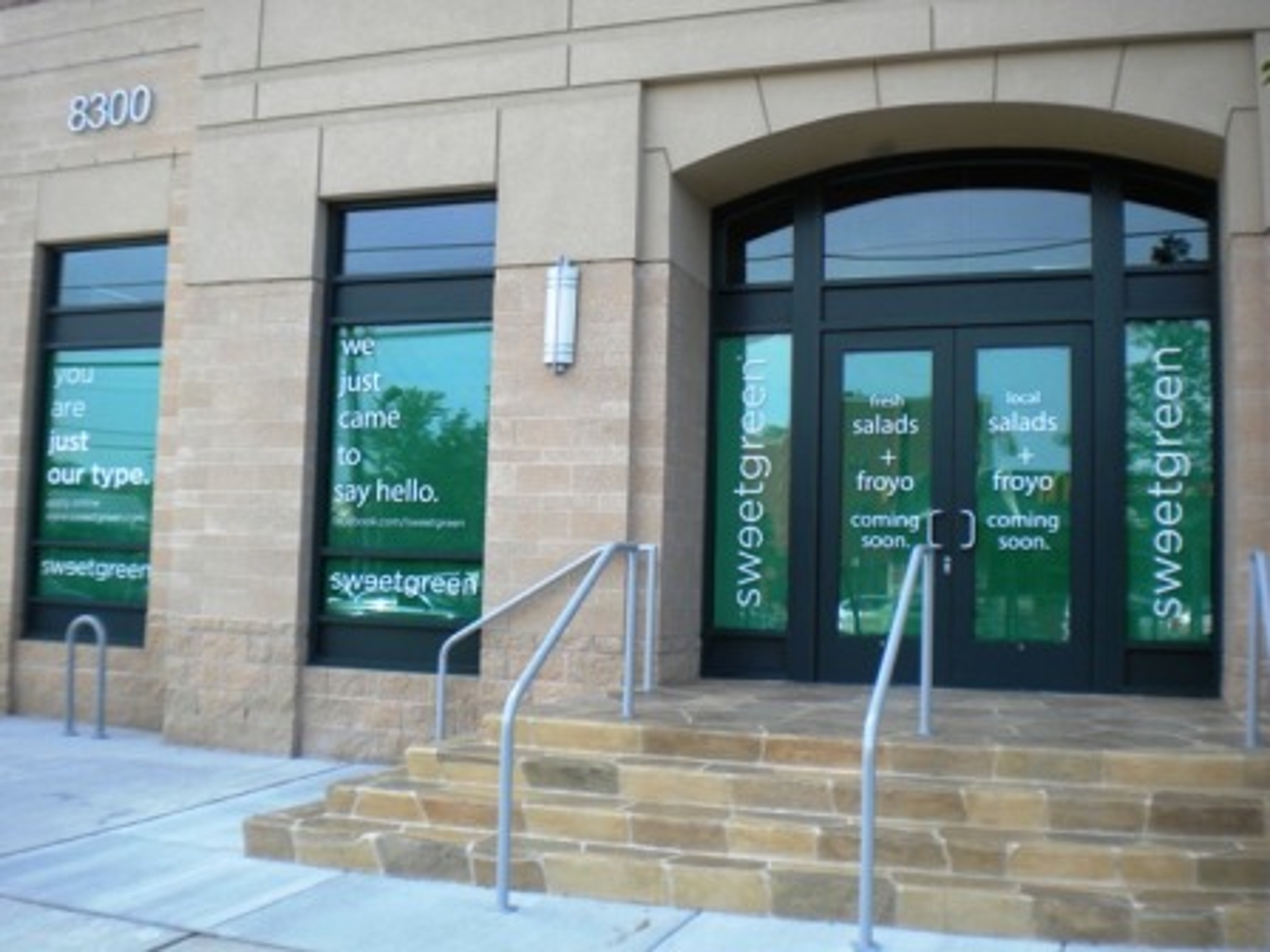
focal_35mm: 35
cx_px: 635
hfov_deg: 52.6
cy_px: 476
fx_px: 1284
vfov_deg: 40.7
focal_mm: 6.3
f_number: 4.6
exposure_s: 1/150
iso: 80
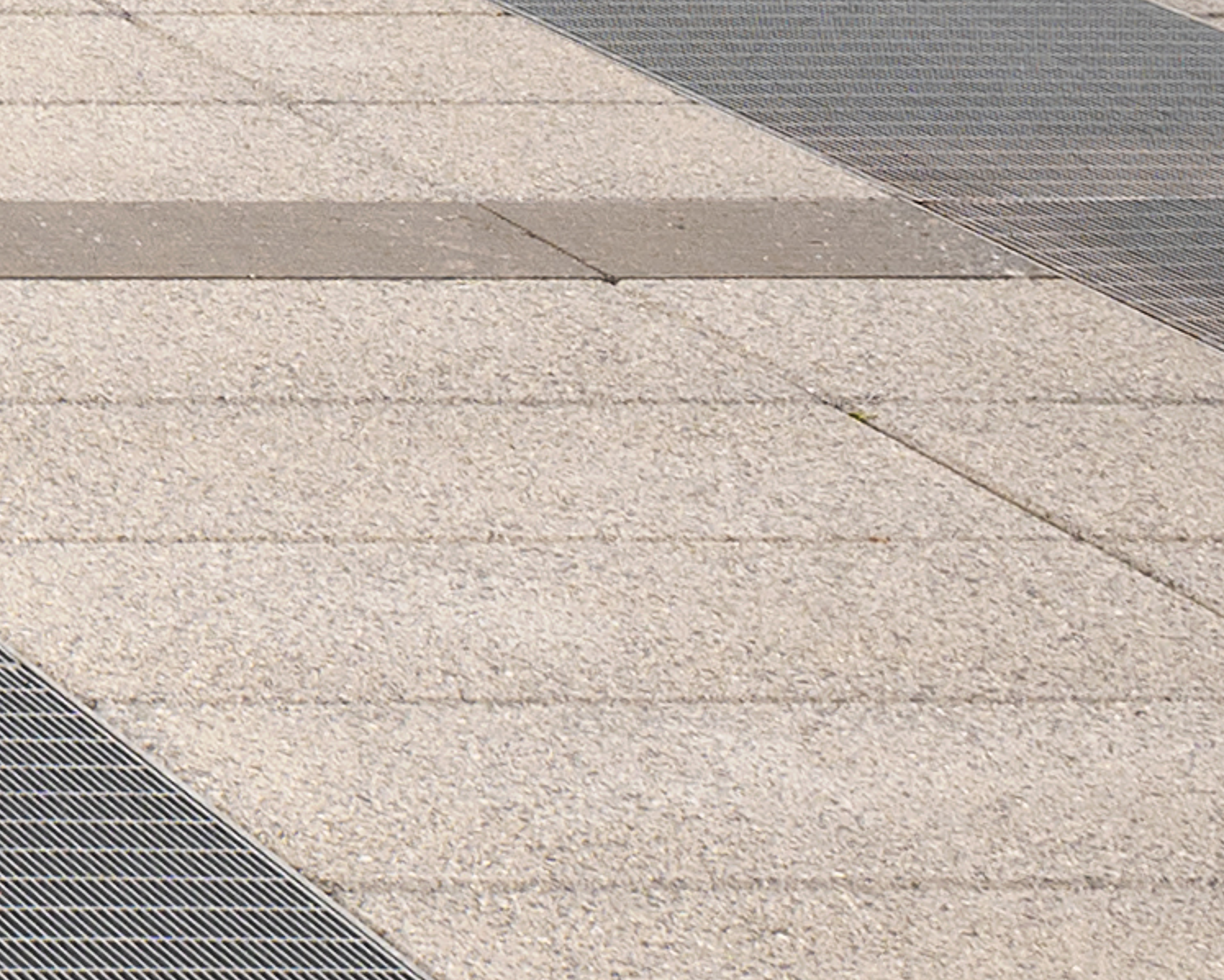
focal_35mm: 167
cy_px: -1662
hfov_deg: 9.2
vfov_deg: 8.2
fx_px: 6051
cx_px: -2445
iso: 250
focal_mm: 22
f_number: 10
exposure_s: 1/320
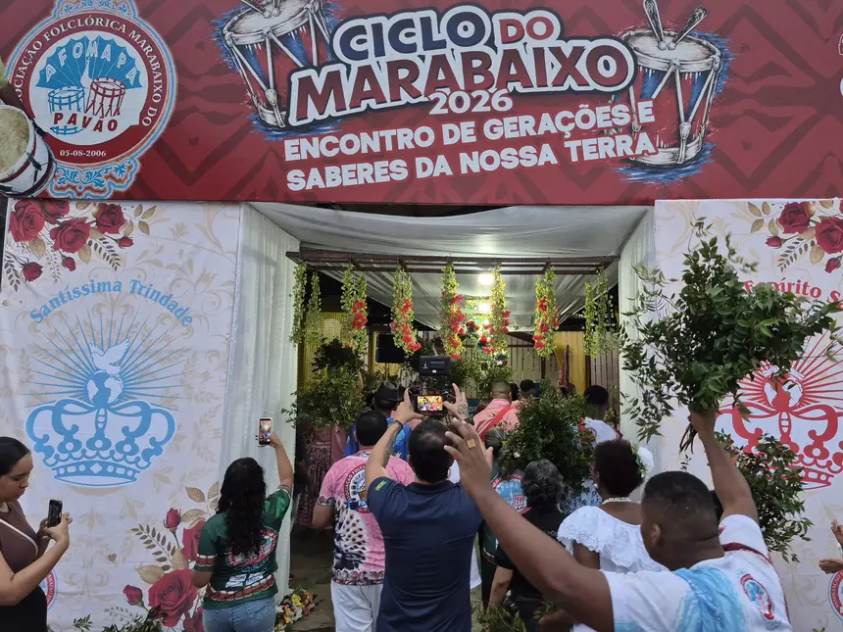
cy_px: 316
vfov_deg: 58.9
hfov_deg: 73.9
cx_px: 422
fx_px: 560
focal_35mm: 23
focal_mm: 5.4
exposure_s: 1/120
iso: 125
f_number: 1.8
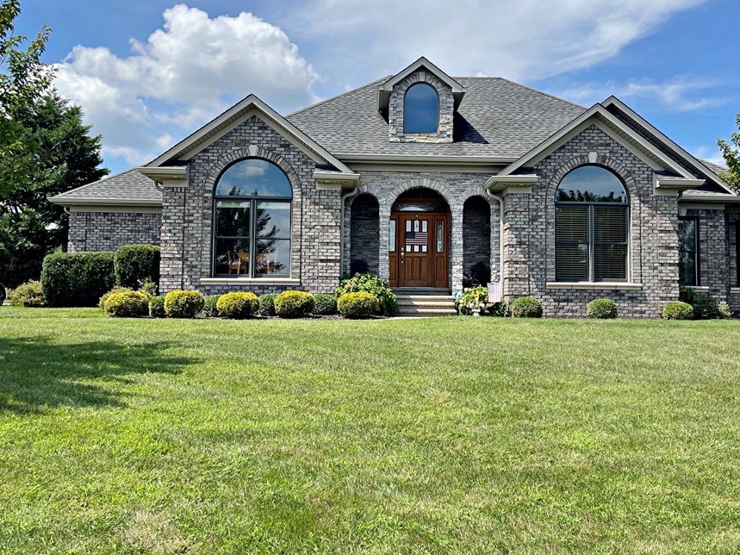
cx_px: 397
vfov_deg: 45.4
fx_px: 663
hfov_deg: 58.3
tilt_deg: +2.9
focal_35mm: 31
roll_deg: -1.7
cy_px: 251
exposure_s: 1/3448
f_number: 1.6
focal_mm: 5.1
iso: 32
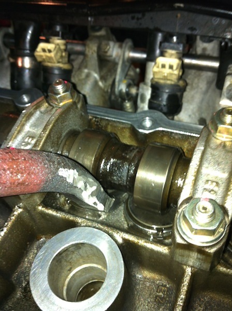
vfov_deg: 52.7
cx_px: 116
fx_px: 314
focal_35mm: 35
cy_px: 156
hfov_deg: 40.6
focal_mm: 3.85
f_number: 2.8
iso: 80
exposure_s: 1/17
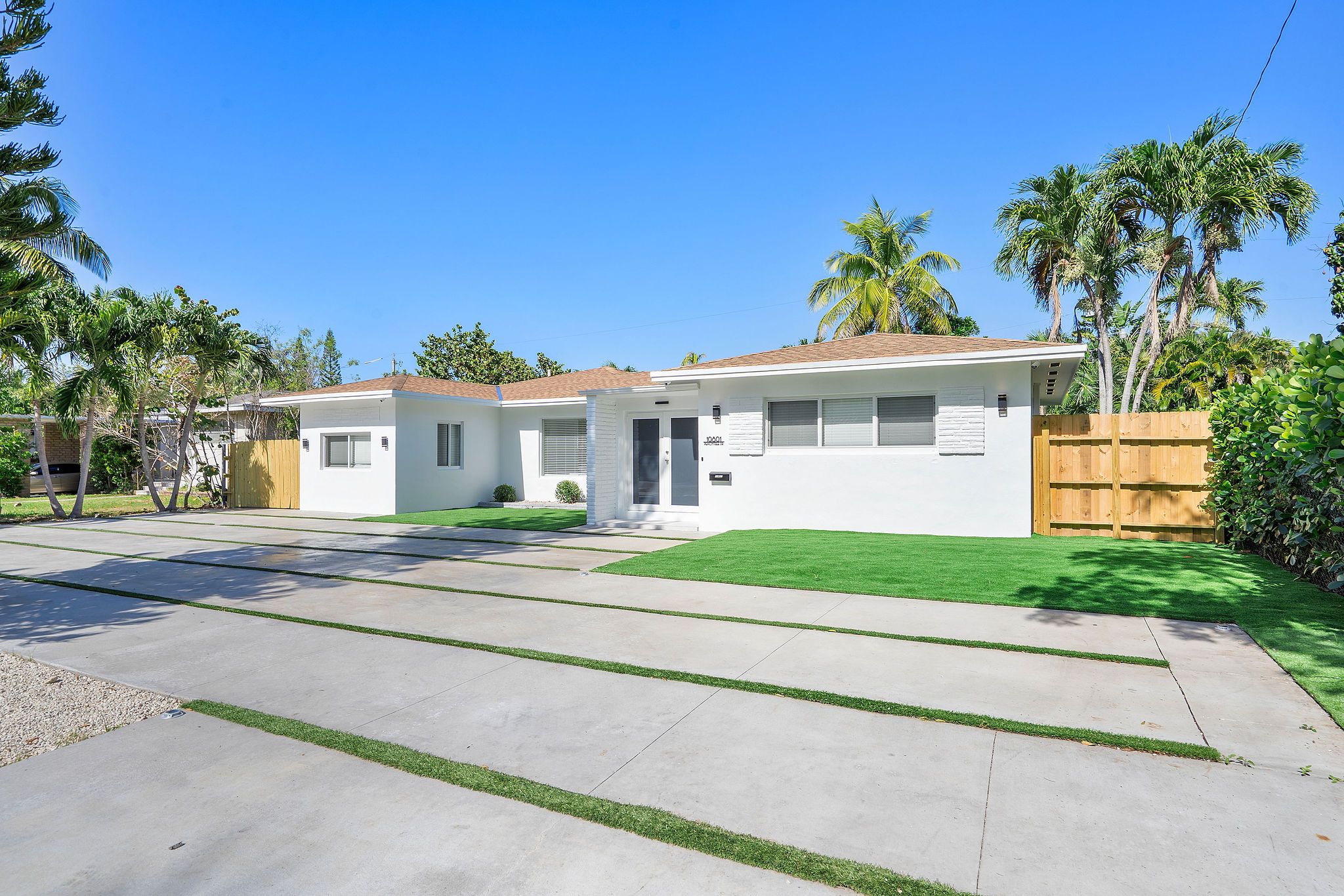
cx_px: 672
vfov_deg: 67.4
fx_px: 672
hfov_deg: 90.0
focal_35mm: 18
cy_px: 448
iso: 100
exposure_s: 1/200
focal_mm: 18
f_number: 10
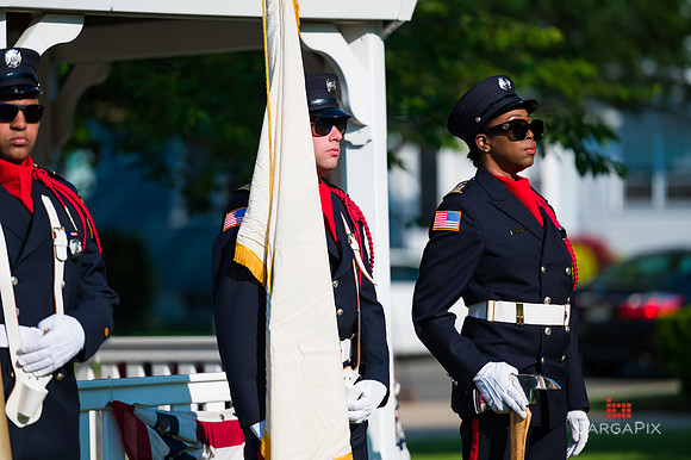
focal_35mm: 200
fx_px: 3837
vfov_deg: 6.9
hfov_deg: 10.3
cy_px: 230
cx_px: 346
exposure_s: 1/4000
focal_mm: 200
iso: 200
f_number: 3.2
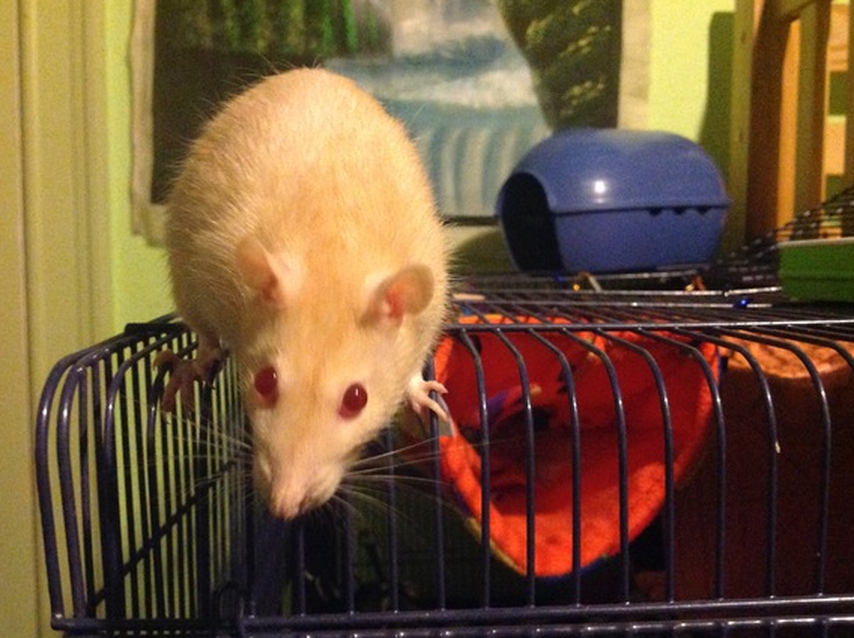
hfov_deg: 50.2
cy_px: 330
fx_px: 911
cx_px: 409
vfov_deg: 38.6
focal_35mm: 37
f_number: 2.4
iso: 800
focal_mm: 4.28
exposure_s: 1/15
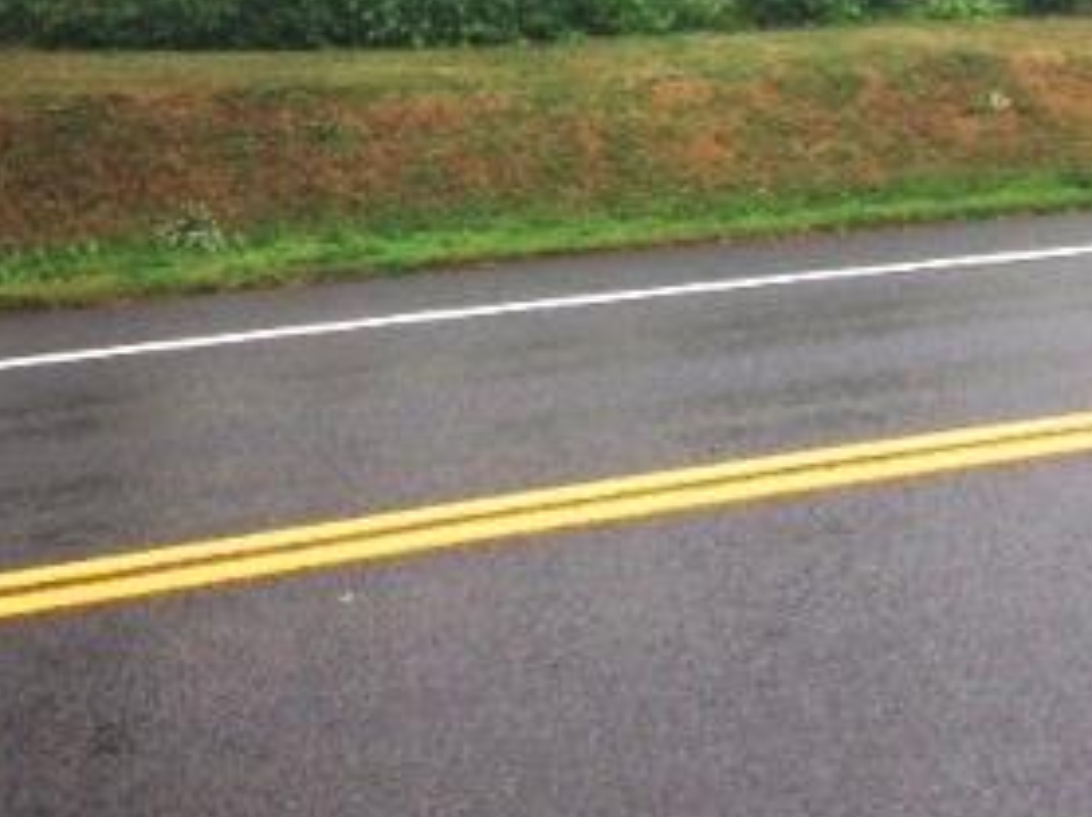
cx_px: 715
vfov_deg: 18.6
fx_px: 2395
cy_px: -94
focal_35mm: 76
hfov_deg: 25.6
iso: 50
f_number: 2.4
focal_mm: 4.12
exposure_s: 1/1323
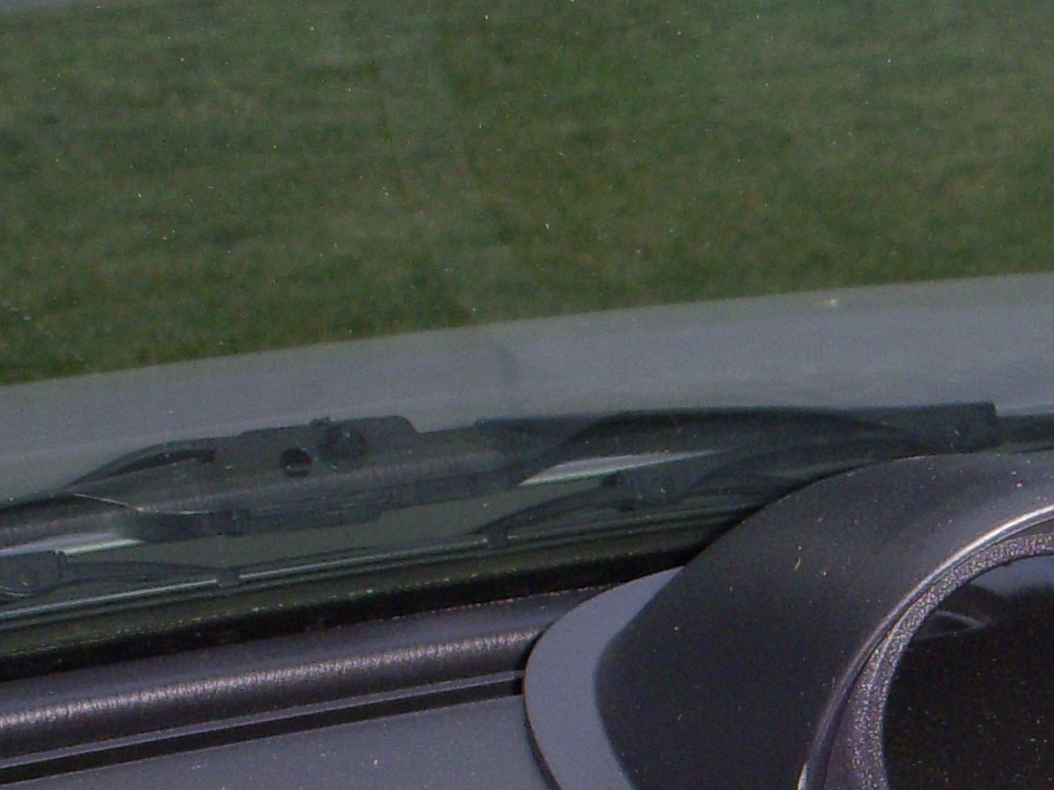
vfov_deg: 11.2
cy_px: 760
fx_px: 3988
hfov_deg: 14.7
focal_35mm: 131
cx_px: 1176
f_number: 3.3
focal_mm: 6.3
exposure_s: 1/30
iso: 100
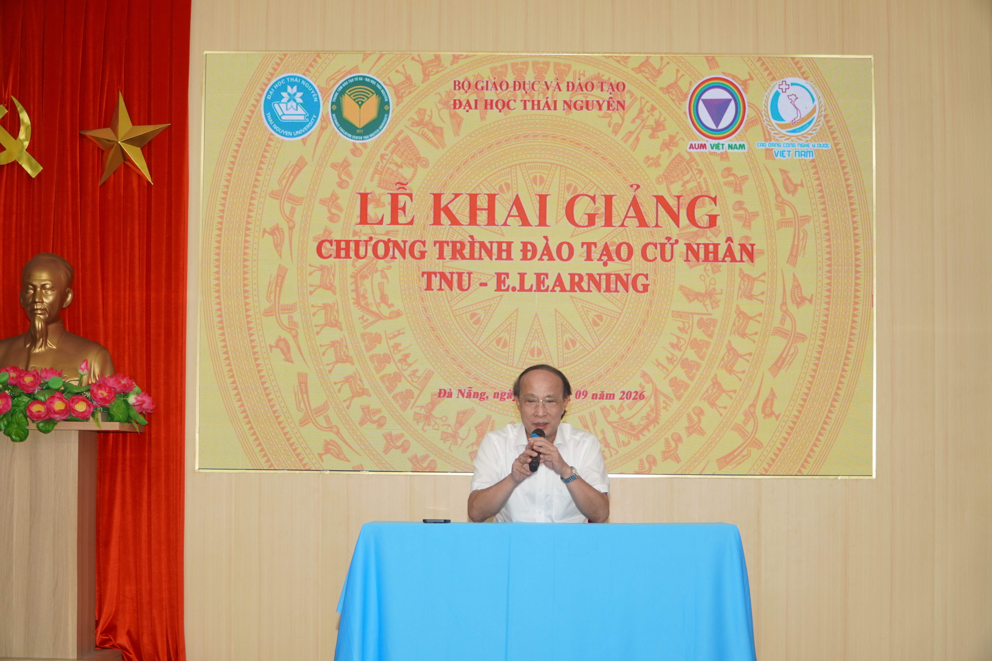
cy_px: 330
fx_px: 1860
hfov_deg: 29.9
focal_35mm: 68
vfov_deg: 20.2
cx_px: 496
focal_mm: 45
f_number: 4
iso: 250
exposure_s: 1/160
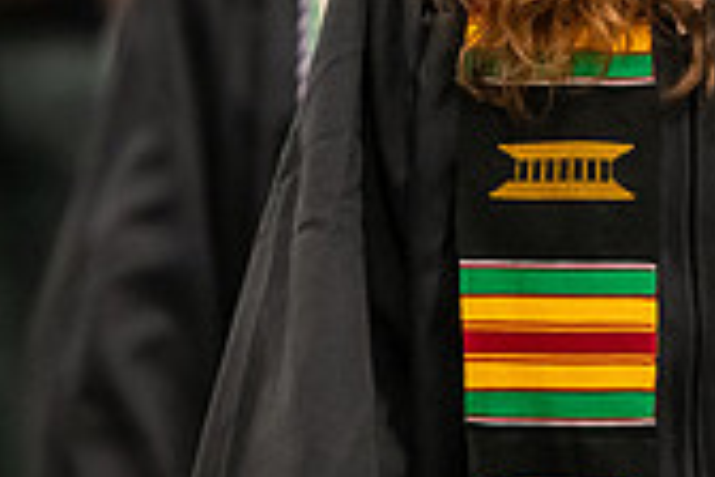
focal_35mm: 570
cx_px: 753
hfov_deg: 3.6
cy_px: -45
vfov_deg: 2.4
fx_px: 11320
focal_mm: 165
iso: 3200
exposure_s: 1/200
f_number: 3.2
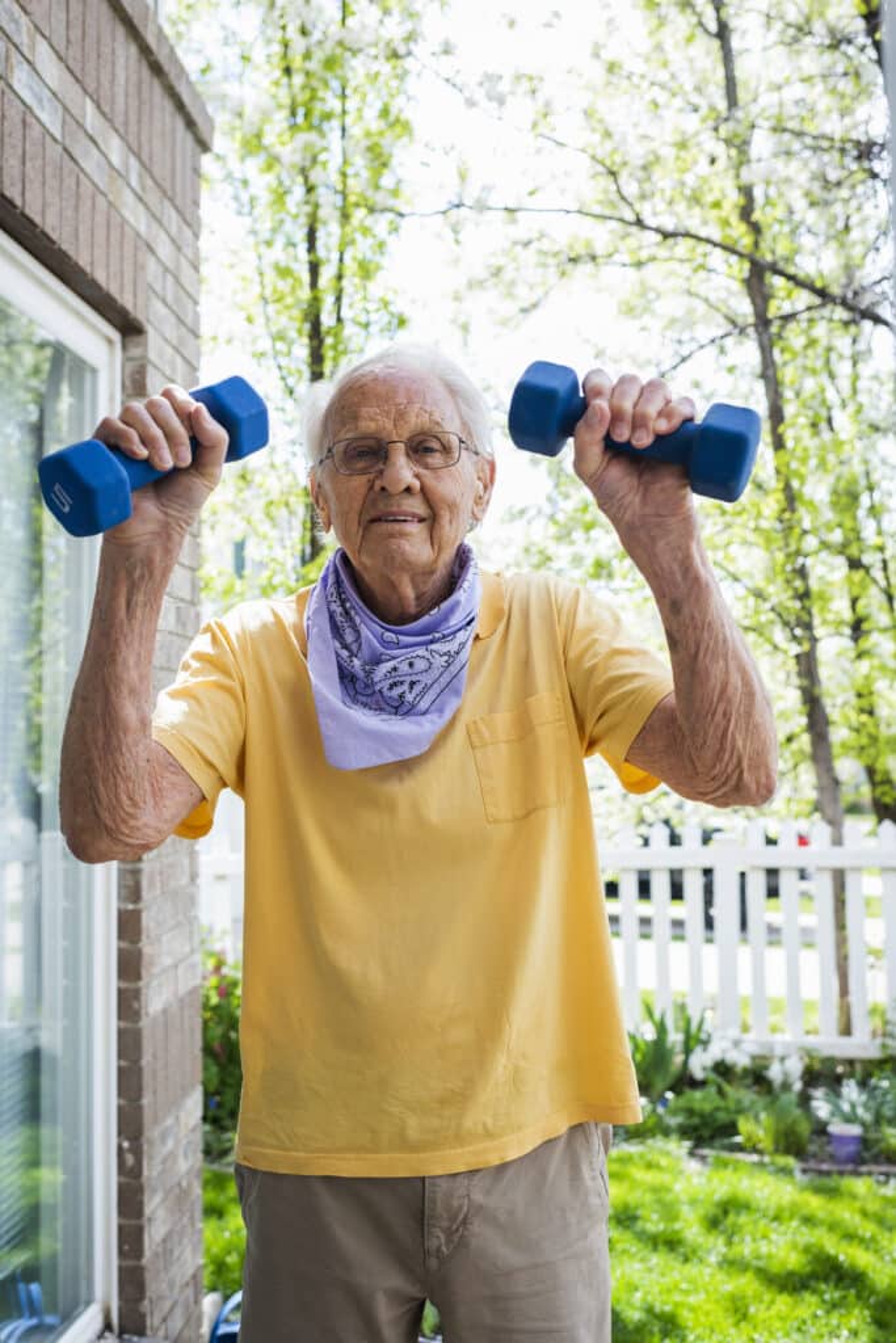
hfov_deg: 37.9
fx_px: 1306
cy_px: 672
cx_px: 448
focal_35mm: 35
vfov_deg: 54.4
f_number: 4.8
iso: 200
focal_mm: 35
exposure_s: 1/250
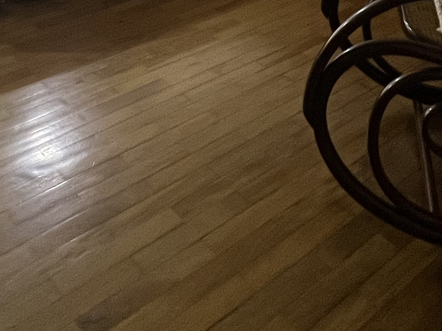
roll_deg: +0.5
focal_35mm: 47
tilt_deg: -7.7
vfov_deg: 23.7
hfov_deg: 40.4
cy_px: -180
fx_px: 600
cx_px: 215
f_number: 1.8
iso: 320
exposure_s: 1/60
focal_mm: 1.57
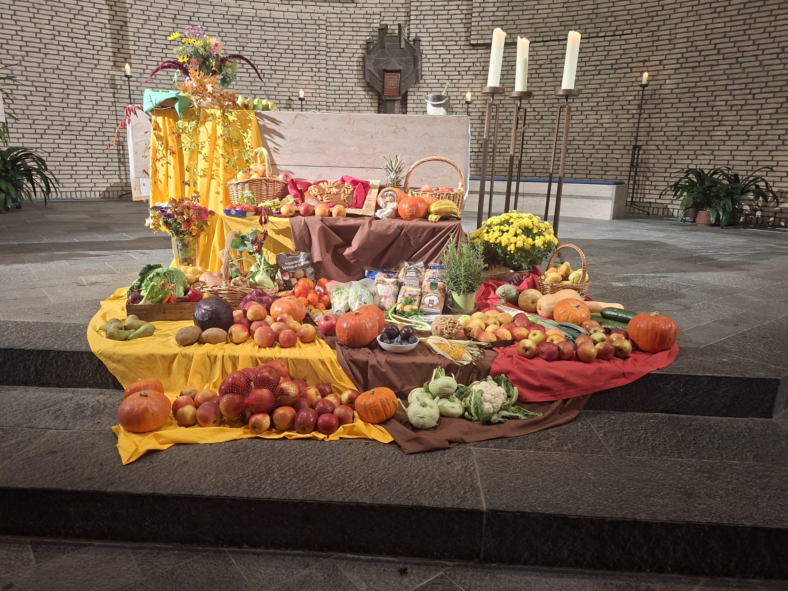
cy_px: 296
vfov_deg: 58.9
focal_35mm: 23
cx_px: 394
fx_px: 524
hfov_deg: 73.9
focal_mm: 5.54
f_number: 1.8
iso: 320
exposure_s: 1/50
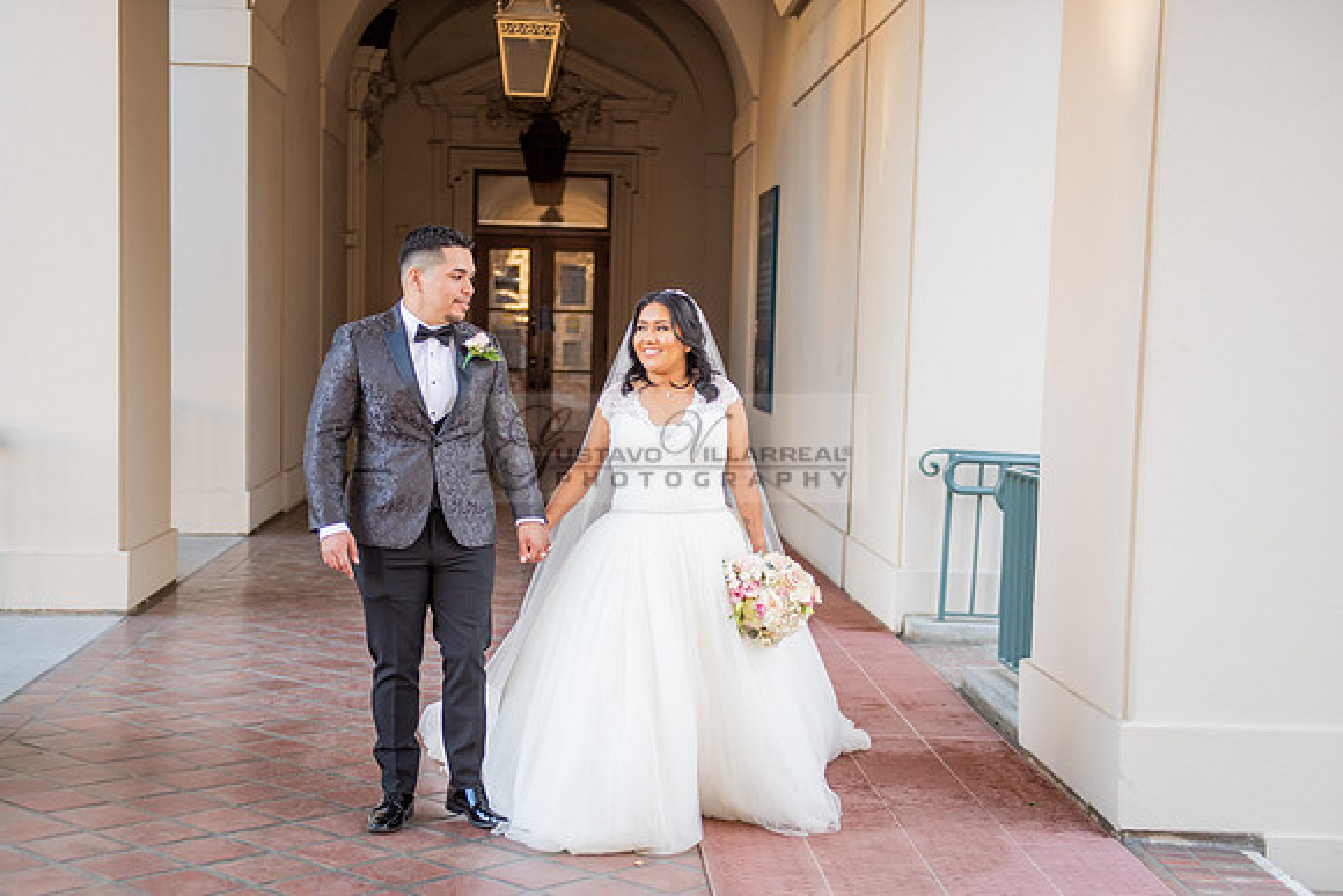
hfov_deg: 35.5
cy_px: 525
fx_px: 2098
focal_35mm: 56
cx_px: 636
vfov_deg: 24.1
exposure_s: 1/250
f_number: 2.8
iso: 500
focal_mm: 48
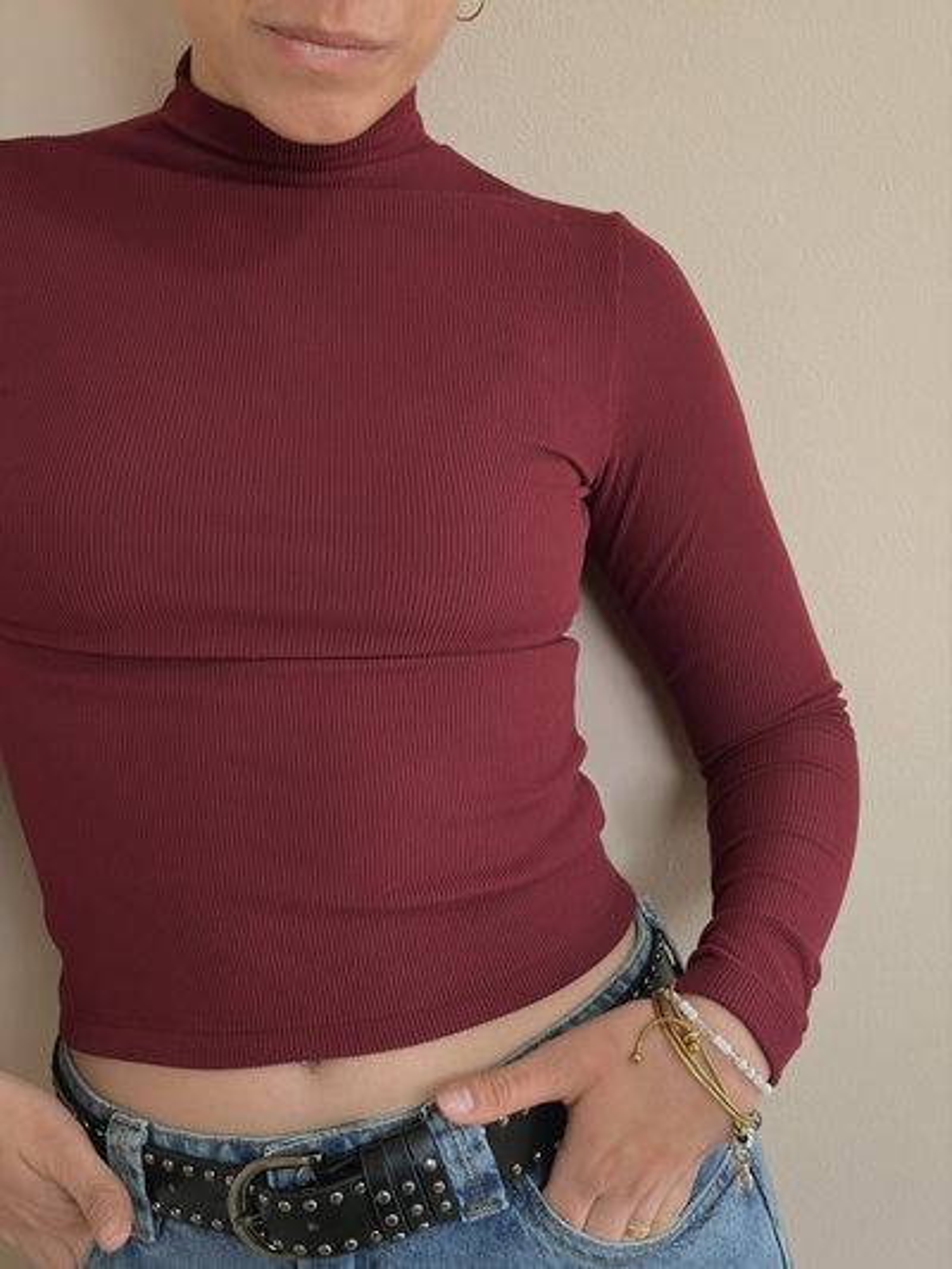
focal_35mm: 52
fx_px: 1906
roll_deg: +2.4
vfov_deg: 36.8
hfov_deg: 28.0
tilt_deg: -10.8
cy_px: 634
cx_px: 476
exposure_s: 1/60
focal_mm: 5.96
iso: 160
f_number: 1.6
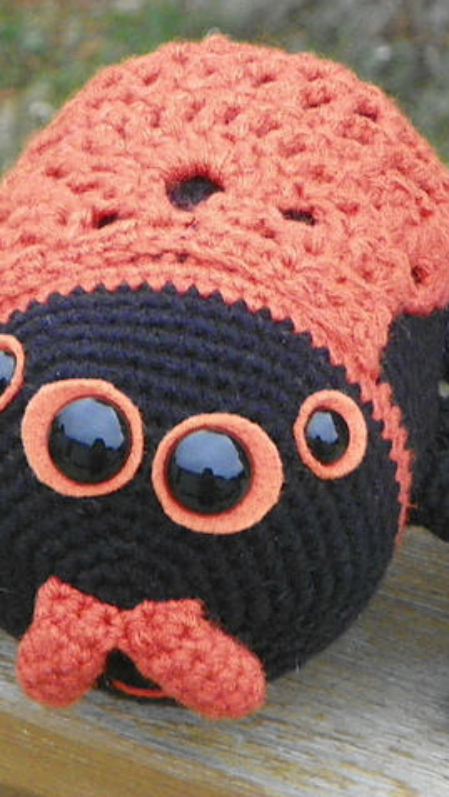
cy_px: 398
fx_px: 2687
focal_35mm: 127
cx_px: 200
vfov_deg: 16.9
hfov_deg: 9.6
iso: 640
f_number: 4
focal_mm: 15.5
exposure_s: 1/40
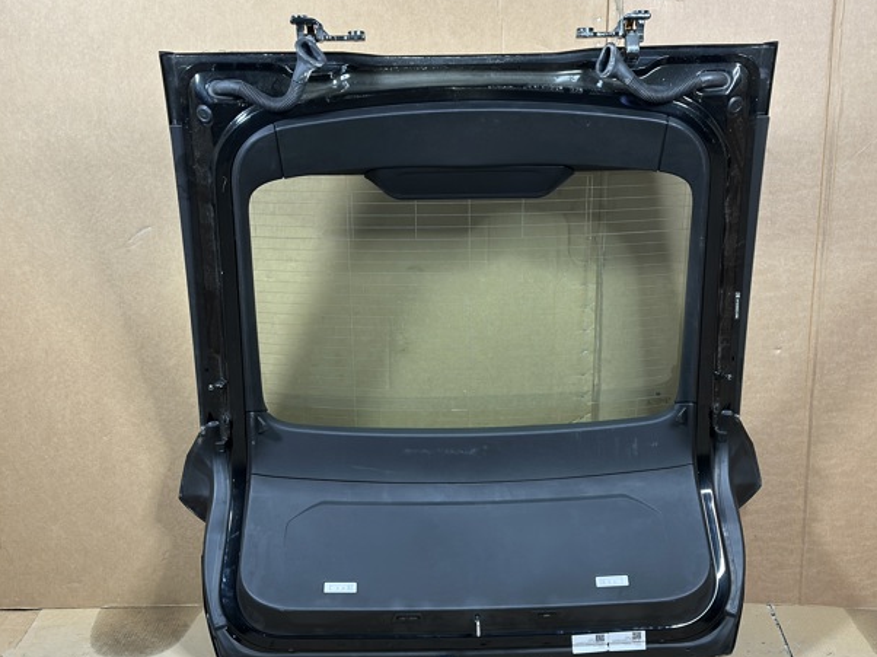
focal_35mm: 51
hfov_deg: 37.5
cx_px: 463
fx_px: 1292
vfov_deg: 28.5
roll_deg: -0.6
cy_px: 339
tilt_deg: -15.0
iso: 320
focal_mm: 6.86
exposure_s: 1/50
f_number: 1.78
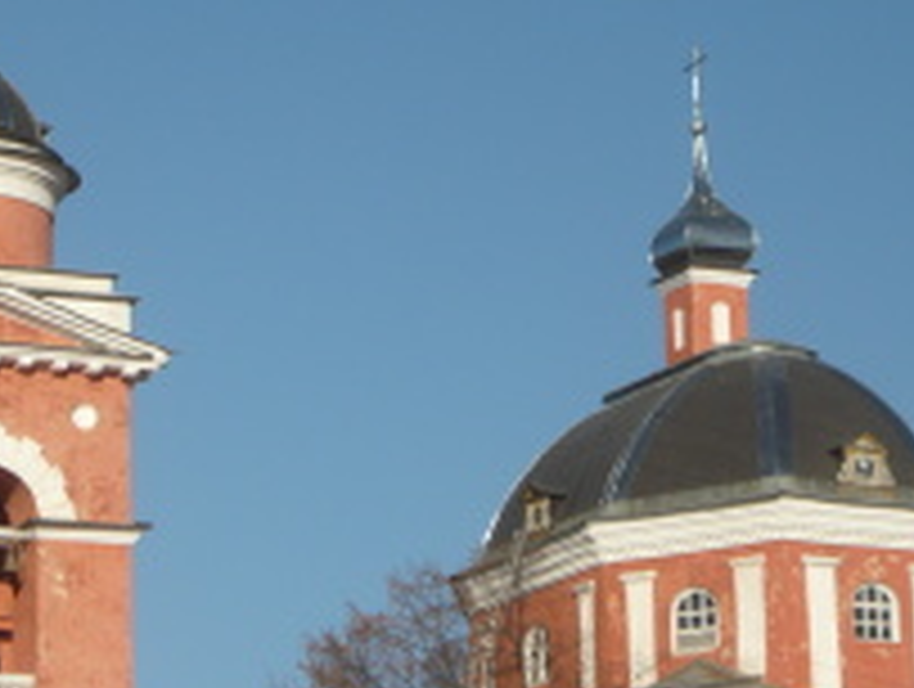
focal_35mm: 160
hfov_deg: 12.3
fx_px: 4232
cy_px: 191
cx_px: 239
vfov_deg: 9.3
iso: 100
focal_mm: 15.3
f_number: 4.8
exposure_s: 1/800
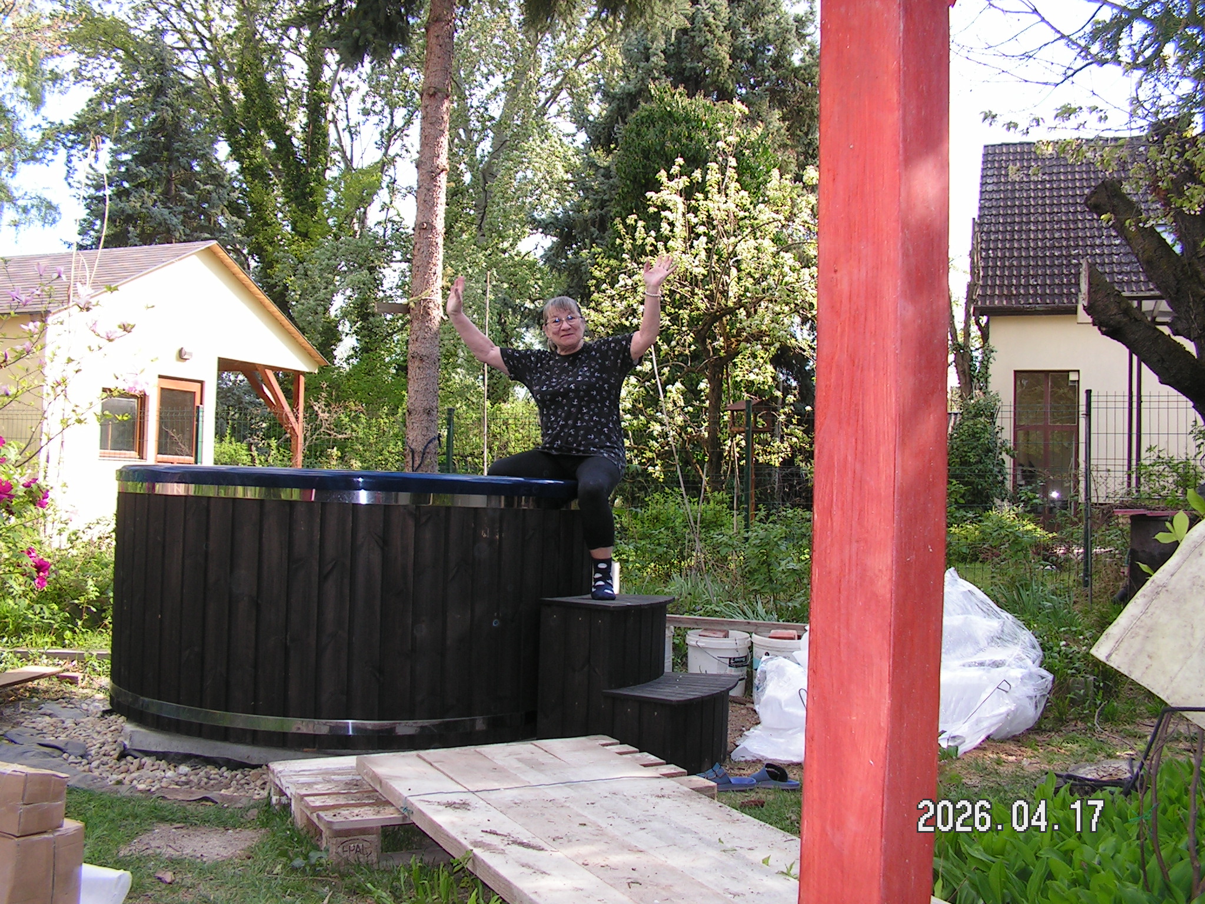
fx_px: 1253
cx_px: 602
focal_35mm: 36
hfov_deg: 51.4
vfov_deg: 39.7
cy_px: 452
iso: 64
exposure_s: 1/200
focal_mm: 6
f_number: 3.2
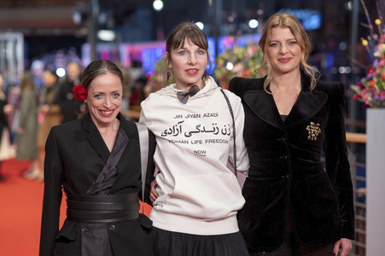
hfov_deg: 24.2
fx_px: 898
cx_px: 192
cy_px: 128
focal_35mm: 84
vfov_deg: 16.2
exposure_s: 1/160
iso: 500
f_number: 1.8
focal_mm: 56
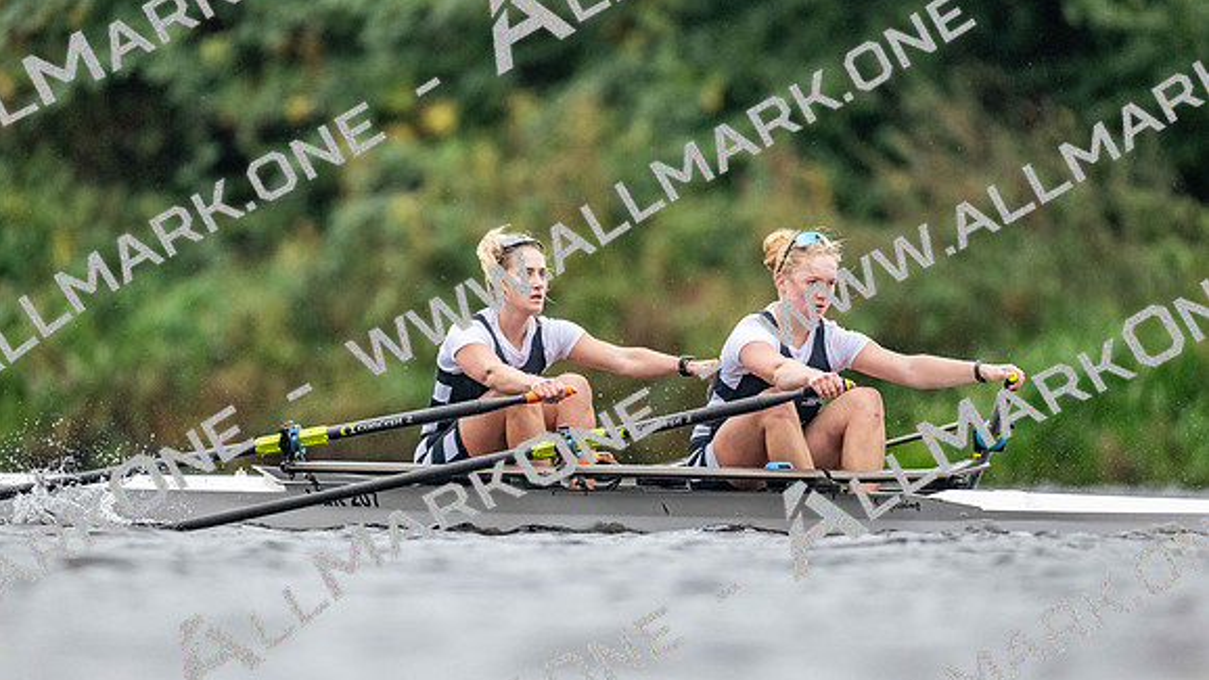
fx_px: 20227
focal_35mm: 631
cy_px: 382
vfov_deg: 1.9
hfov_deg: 3.4
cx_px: 604
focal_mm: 600
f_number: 4
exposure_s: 1/2500
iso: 4500
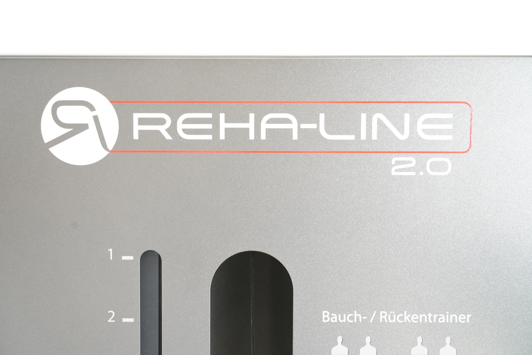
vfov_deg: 42.3
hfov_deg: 60.3
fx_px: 458
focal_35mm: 31
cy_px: 178
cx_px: 266
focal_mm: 31
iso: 8000
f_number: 7.1
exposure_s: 1/100
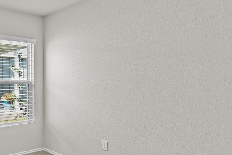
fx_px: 208
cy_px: 82
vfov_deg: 40.8
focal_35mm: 32
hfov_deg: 50.6
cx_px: 16
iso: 100
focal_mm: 15.6
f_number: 8
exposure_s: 1/1.25
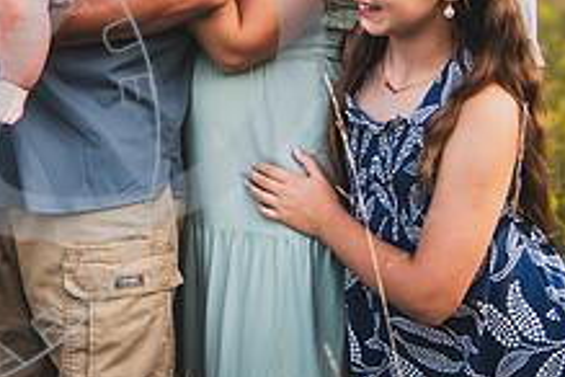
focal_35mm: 90
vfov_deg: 14.7
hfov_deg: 21.9
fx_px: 1412
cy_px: -81
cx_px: 23
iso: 250
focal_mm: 34
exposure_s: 1/320
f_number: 2.8
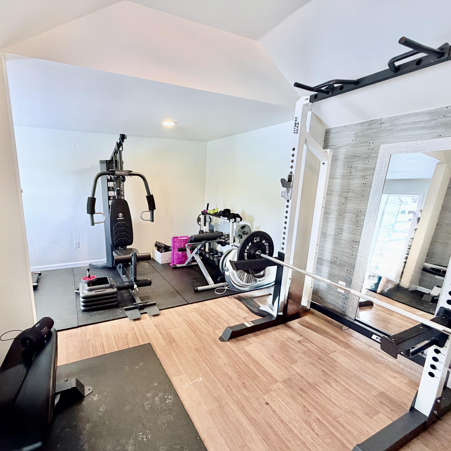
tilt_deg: -10.1
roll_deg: -1.9
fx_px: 251
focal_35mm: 17
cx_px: 179
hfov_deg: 82.9
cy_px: 232
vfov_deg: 83.9
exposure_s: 1/60
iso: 250
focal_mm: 2.22
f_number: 2.2
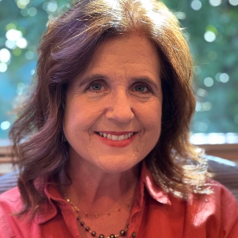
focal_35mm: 92
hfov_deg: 18.9
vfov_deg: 18.9
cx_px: 120
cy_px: 113
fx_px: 716
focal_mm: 9
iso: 320
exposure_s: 1/56
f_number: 2.8
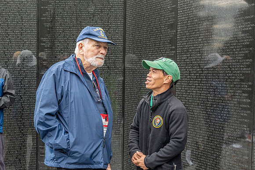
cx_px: 104
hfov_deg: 32.1
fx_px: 441
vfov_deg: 21.8
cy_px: 107
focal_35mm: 62
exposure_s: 1/400
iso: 1600
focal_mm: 41
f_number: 8
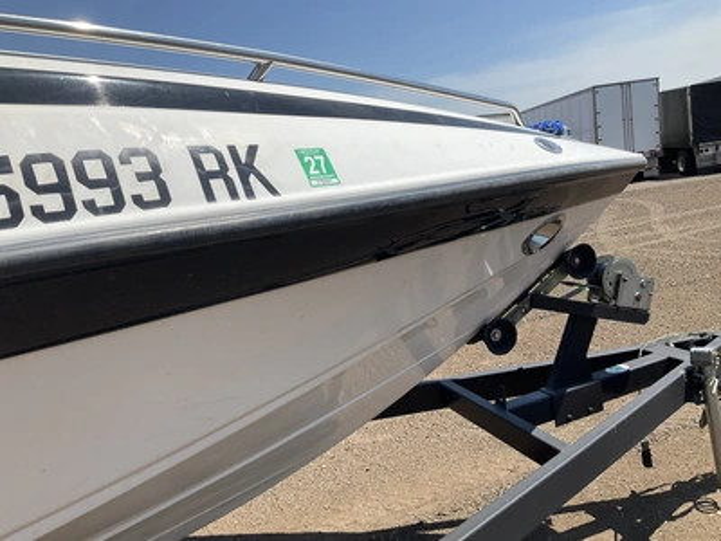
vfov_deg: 48.2
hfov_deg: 61.7
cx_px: 360
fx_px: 604
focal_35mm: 29
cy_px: 270
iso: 25
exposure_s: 1/2141
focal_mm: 3
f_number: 1.8
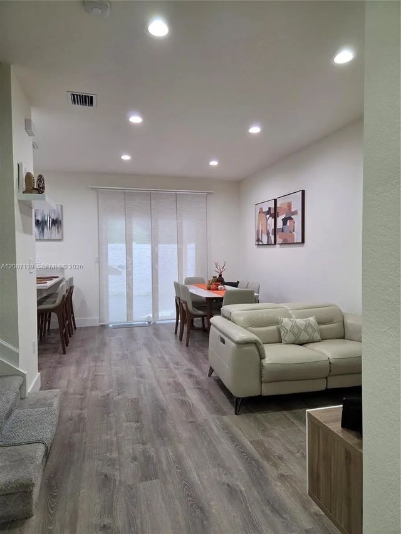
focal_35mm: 23
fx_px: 355
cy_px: 267
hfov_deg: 58.9
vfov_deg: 73.9
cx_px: 200
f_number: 1.8
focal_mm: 5.4
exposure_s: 1/120
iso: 200
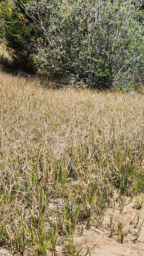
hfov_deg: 13.4
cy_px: 114
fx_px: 489
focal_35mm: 72
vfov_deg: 29.3
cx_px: 318
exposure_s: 1/1170
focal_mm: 5.4
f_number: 1.8
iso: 20
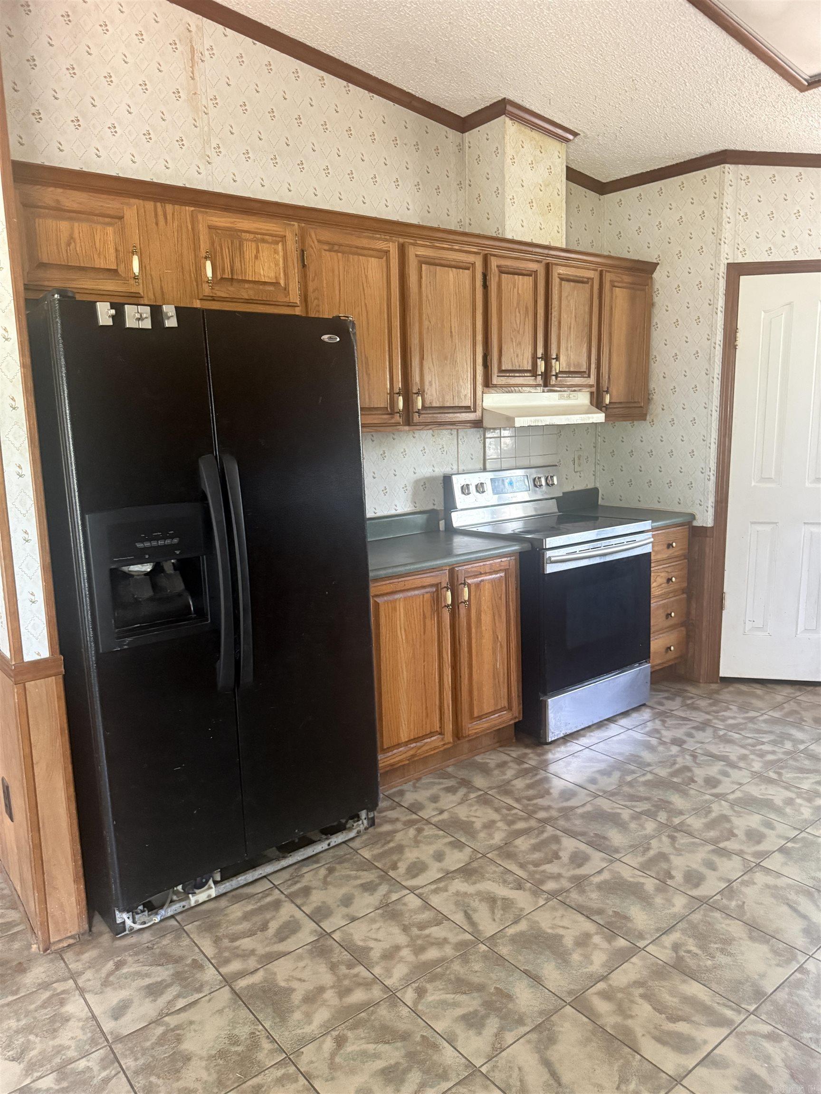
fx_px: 759
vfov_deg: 71.6
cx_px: 410
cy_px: 547
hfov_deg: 56.8
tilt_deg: -7.8
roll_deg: +2.0
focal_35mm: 24
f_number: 1.78
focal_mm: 6.76
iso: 640
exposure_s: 1/60
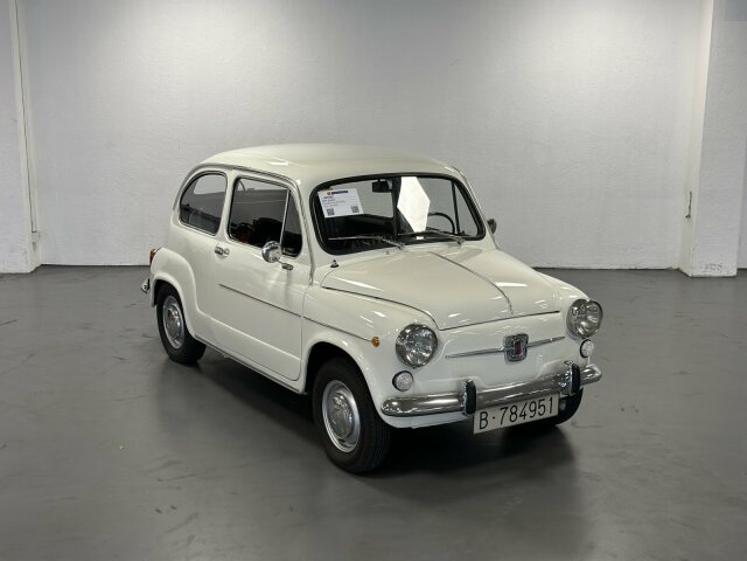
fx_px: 1036
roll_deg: -0.2
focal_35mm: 48
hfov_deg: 39.7
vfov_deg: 30.3
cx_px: 374
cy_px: 280
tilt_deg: -13.7
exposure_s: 1/113
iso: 125
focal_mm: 6.86
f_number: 1.78
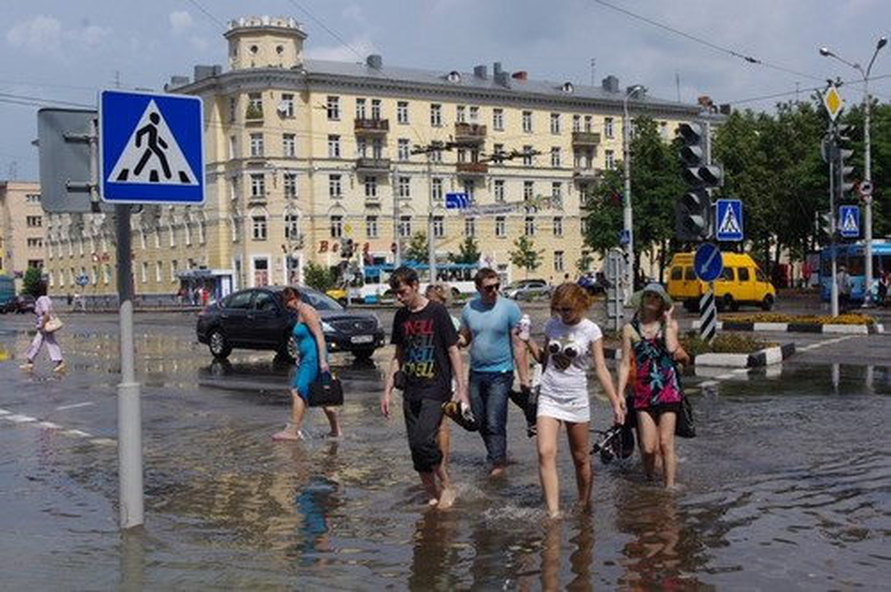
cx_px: 446
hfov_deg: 40.4
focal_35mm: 49
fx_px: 1211
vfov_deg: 27.5
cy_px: 296
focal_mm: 32.5
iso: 200
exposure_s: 1/500
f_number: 9
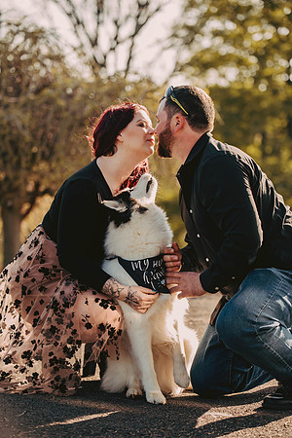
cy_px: 219
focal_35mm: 95
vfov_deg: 21.5
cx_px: 146
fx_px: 1156
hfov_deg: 14.4
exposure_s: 1/800
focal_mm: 95
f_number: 2.8
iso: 400
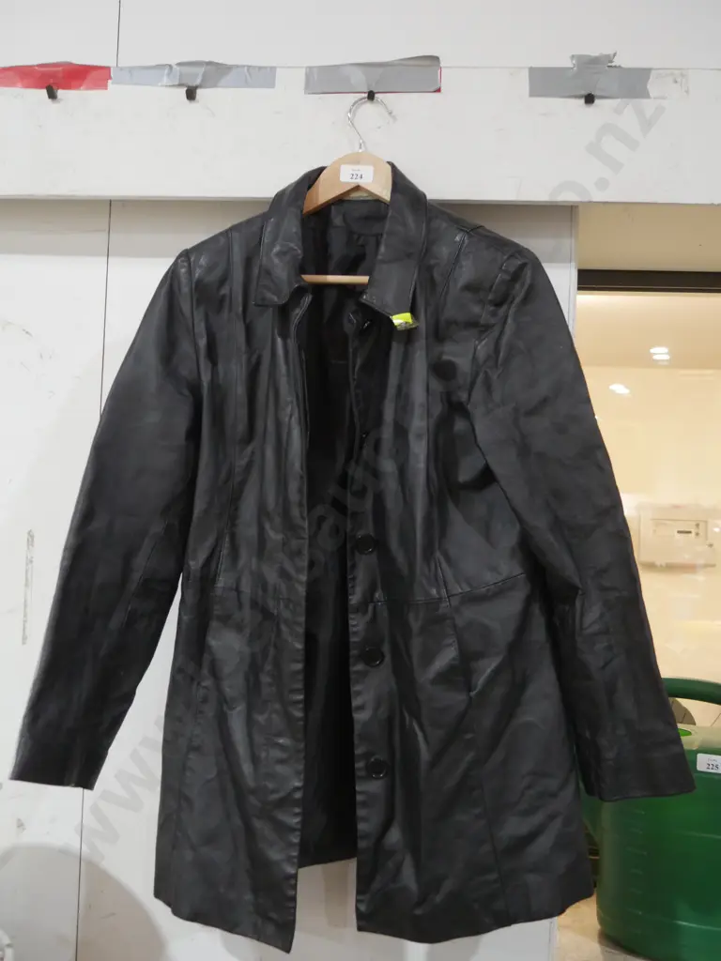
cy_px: 480
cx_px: 360
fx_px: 944
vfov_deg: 54.0
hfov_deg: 41.8
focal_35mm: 34
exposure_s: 1/60
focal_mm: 17
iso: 1600
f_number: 4
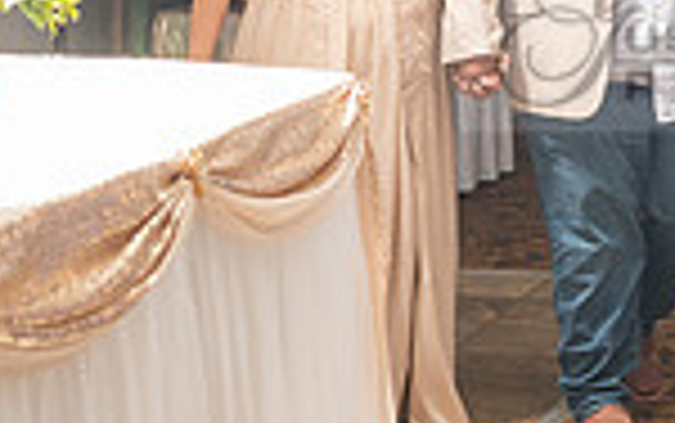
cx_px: 850
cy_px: 25
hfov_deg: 13.5
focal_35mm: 150
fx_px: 2761
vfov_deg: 8.7
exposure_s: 1/200
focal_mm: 38
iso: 500
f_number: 5
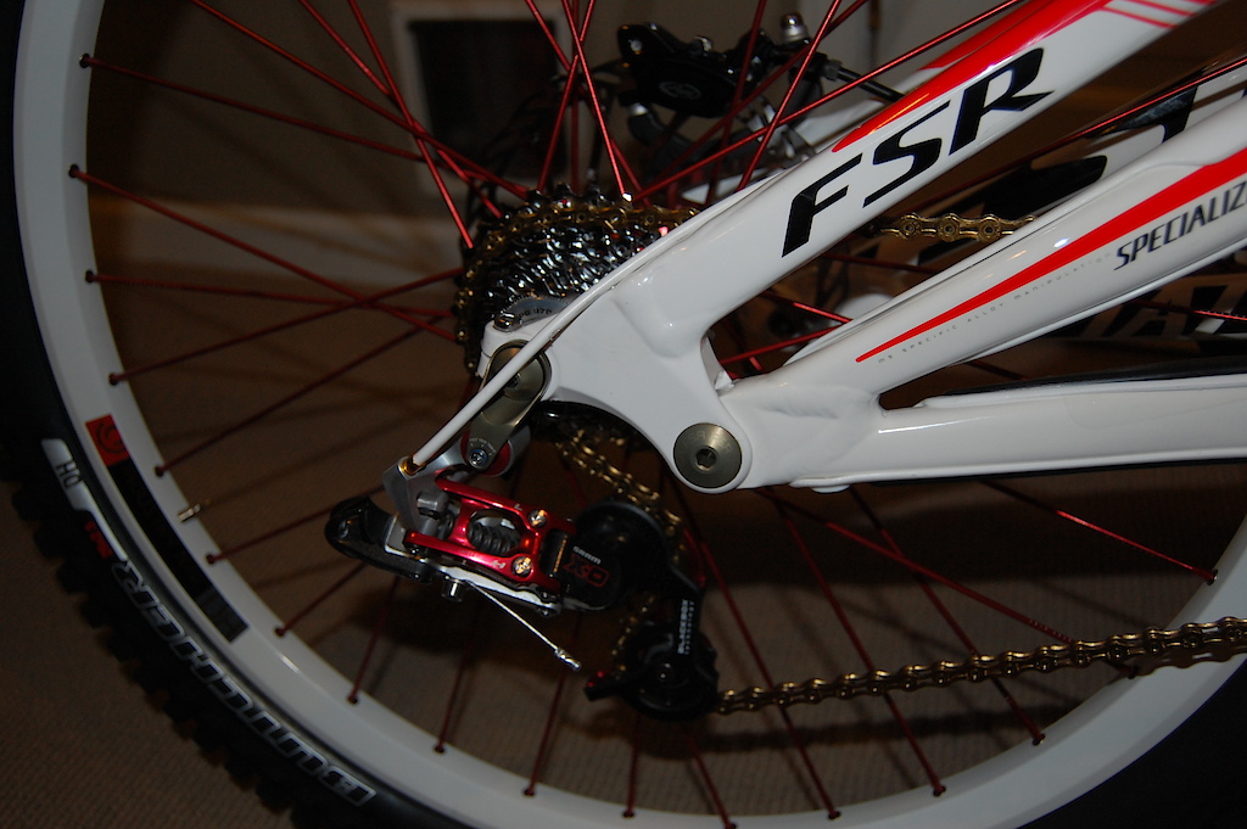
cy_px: 414
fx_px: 1142
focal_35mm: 33
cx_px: 624
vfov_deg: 39.9
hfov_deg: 57.3
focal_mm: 22
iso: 400
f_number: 3.8
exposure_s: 1/60
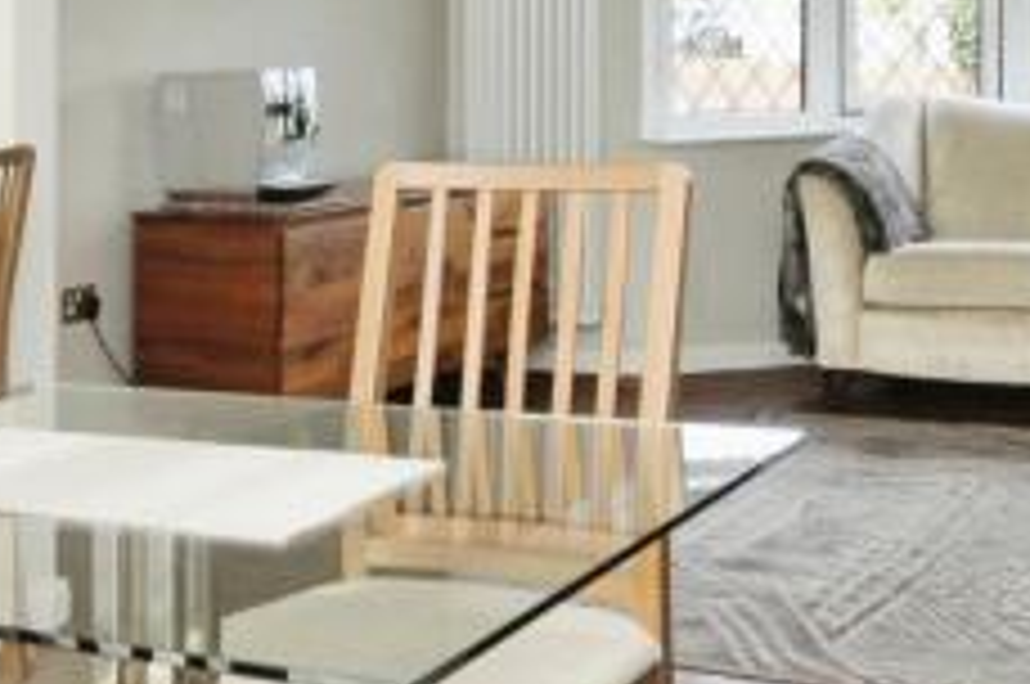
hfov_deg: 29.1
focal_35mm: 67
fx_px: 1914
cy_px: 158
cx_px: 144
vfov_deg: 20.1
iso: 500
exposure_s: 1/125
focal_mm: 10
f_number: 6.3
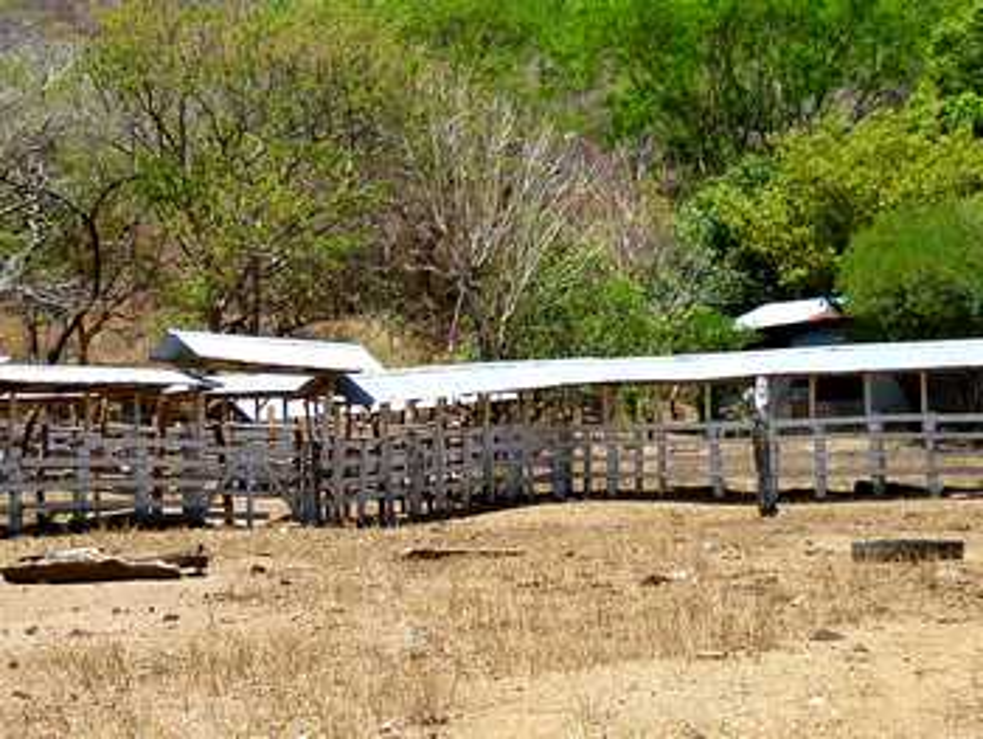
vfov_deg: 21.0
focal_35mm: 70
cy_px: 370
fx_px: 1989
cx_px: 492
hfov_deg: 27.8
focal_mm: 6.4
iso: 80
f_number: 3
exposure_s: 1/640
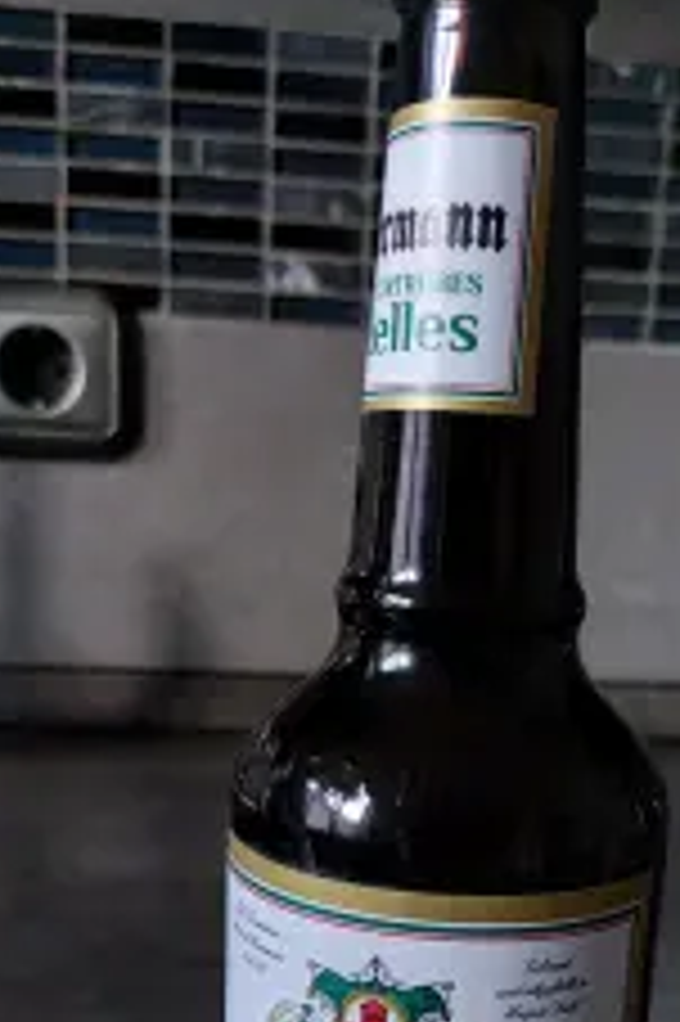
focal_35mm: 44
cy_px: 770
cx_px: 369
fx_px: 1248
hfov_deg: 30.5
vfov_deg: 43.1
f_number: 1.8
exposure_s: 1/50
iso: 200
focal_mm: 5.23
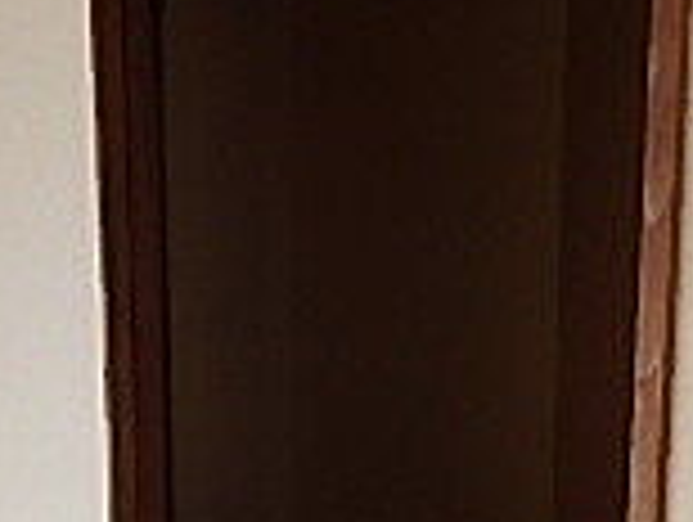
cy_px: 756
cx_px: 392
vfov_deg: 15.8
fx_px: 1744
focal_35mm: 87
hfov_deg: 22.5
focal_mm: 3.7
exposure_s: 1/60
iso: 160
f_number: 3.5
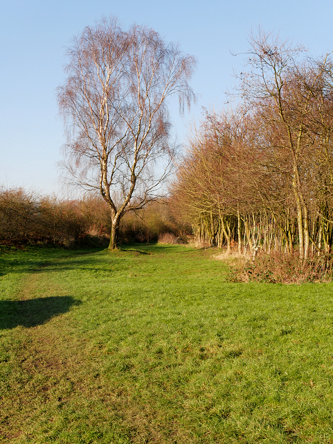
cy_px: 222
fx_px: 666
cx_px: 166
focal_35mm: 52
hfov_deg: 28.1
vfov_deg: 36.8
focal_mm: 26
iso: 200
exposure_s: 1/250
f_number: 8
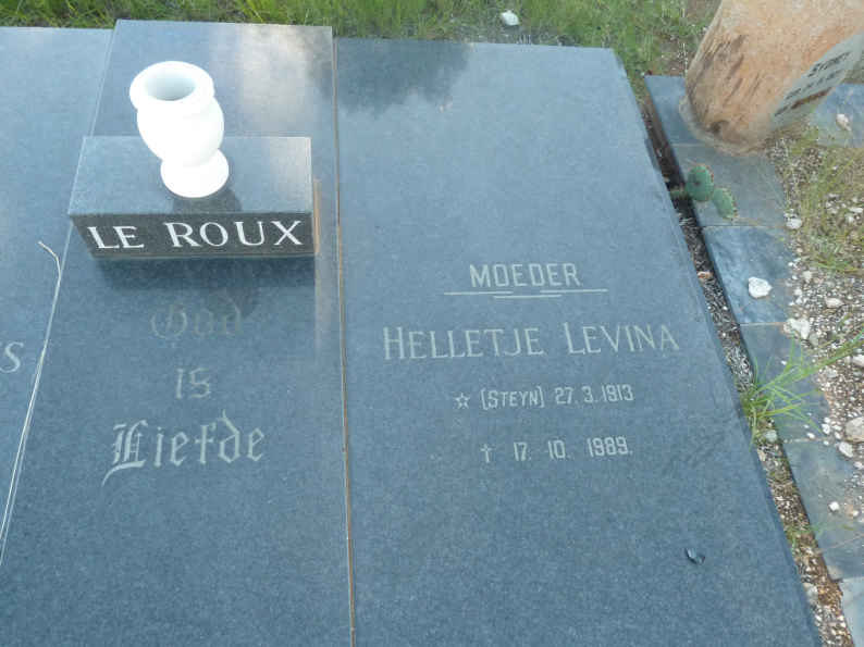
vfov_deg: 54.9
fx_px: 624
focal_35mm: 25
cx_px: 432
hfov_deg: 69.4
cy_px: 324
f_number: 6.3
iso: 250
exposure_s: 1/30
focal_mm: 4.1
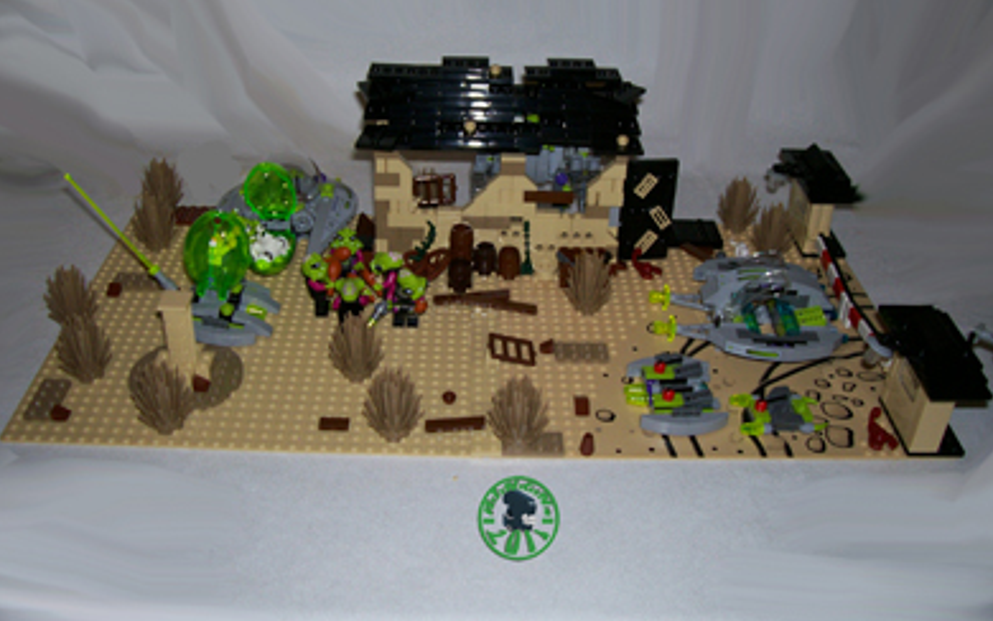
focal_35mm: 37
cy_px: 257
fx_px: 1002
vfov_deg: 34.4
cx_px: 496
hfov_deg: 52.7
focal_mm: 5.6
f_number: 2.7
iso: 80
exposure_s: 1/64
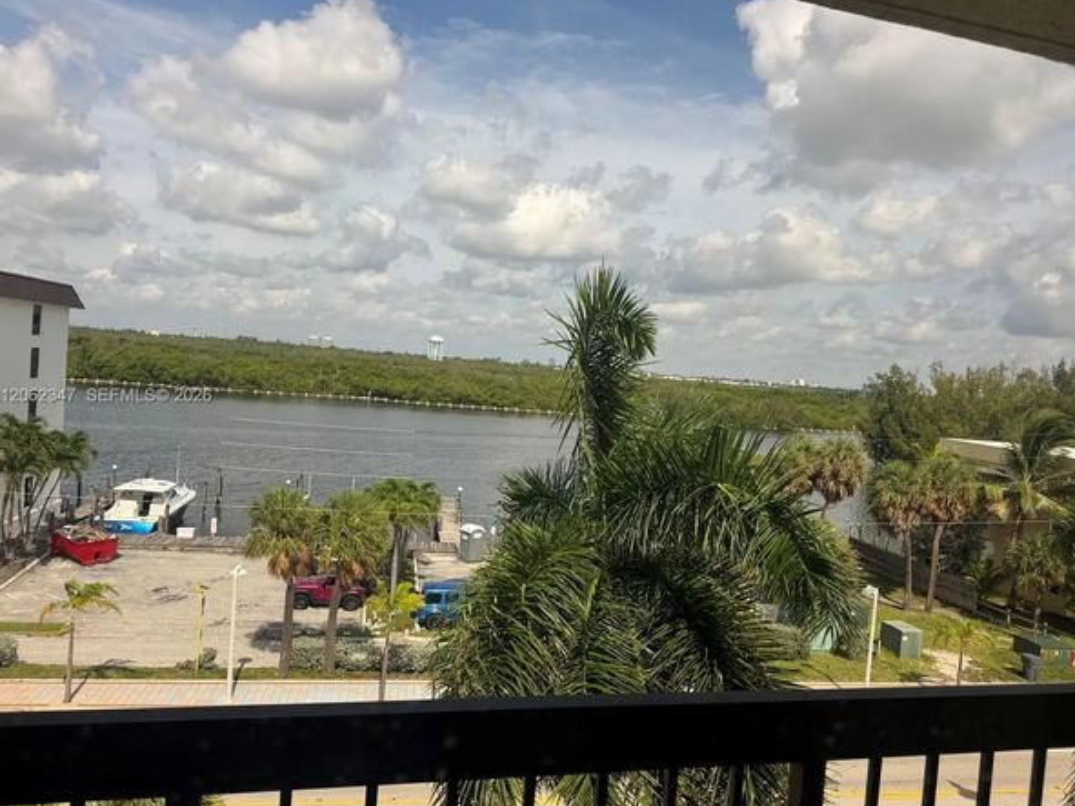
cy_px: 397
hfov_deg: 67.3
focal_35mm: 26
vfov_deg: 53.0
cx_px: 568
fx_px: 807
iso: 80
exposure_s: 1/3597
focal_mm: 6.76
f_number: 1.78
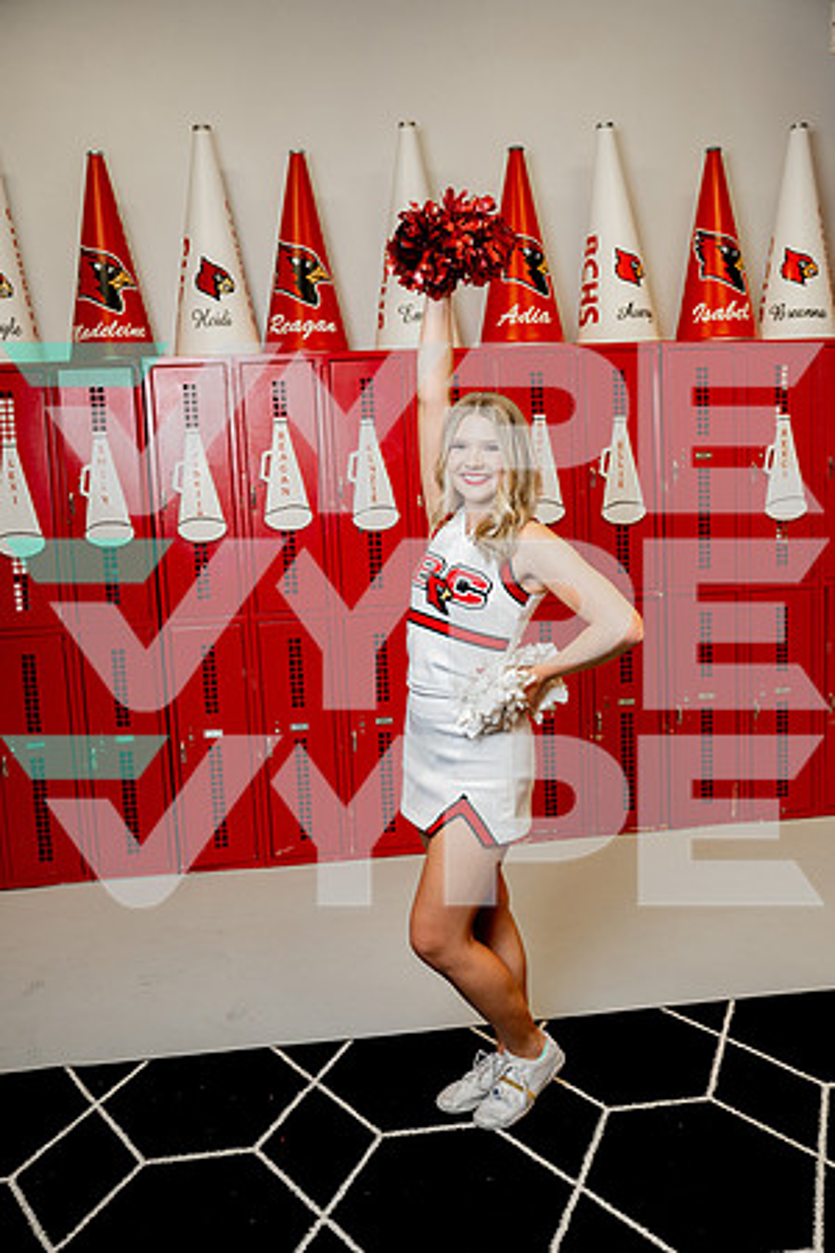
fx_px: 1113
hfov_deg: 41.1
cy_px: 626
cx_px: 418
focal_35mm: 32
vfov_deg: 58.7
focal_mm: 32
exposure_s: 1/250
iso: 800
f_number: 4
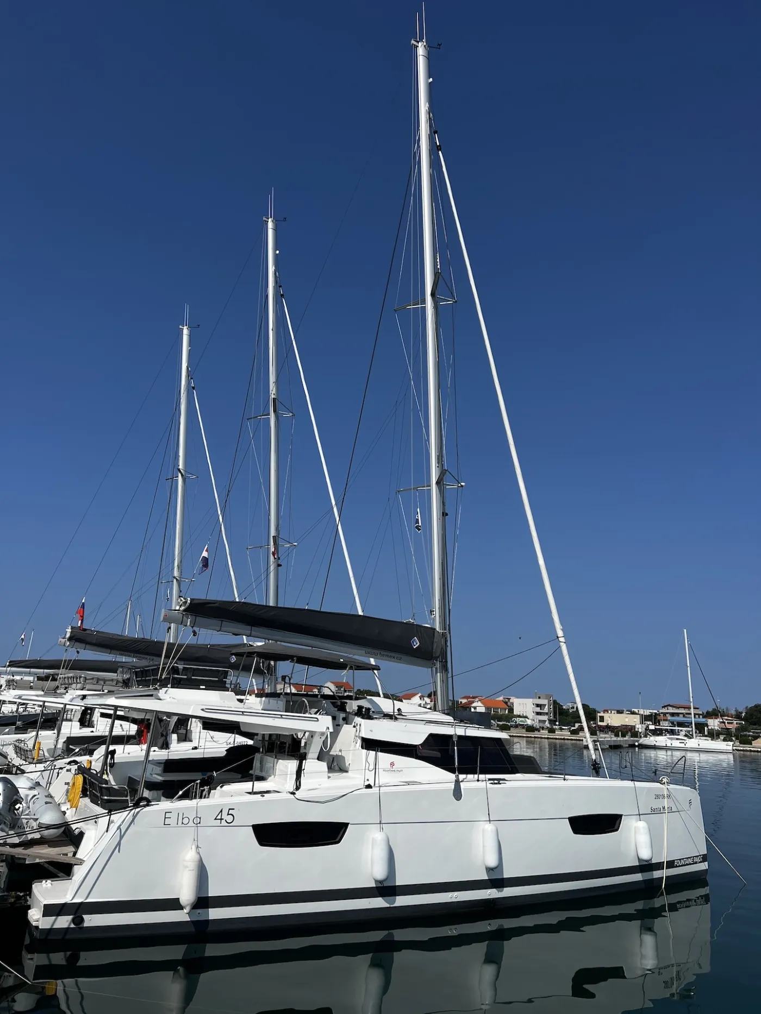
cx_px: 380
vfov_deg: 67.3
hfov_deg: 53.1
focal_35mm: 26
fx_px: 762
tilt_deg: +14.2
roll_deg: -3.0
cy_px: 507
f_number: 1.5
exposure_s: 1/8696
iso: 50
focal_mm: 5.7
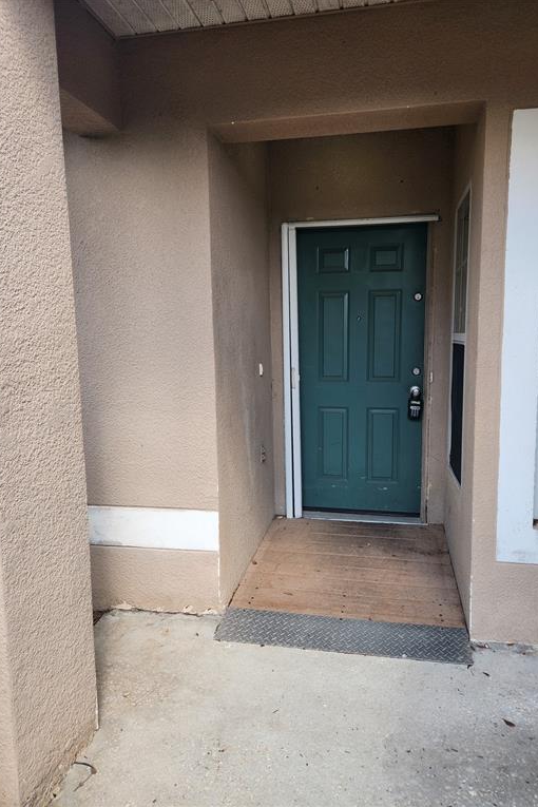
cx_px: 289
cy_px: 403
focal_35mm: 24
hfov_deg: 53.1
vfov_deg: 73.7
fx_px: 538
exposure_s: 1/202
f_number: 1.8
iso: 20
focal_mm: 5.4
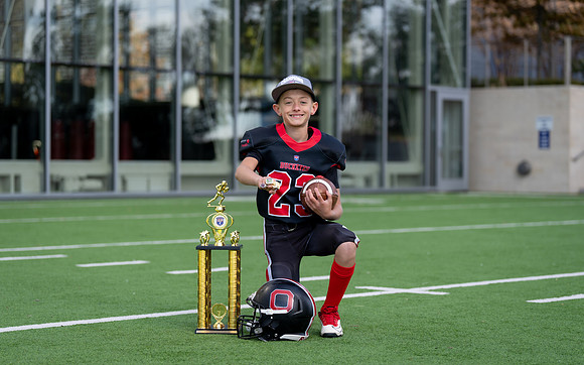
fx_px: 1439
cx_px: 295
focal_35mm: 90
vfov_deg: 14.4
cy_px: 196
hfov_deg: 22.9
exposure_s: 1/500
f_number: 2.8
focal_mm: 87
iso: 100
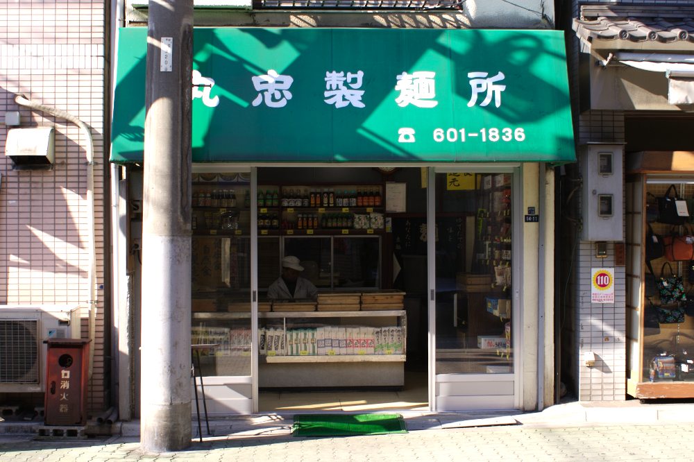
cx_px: 347
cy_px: 231
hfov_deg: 49.6
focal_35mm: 39
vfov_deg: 34.2
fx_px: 752
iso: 100
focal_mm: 26
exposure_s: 1/80
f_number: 6.3
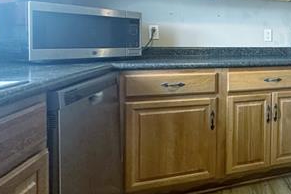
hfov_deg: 45.7
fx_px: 259
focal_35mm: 32
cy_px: 50
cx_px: 312
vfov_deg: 40.0
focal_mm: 2.22
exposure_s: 1/60
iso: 250
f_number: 2.2
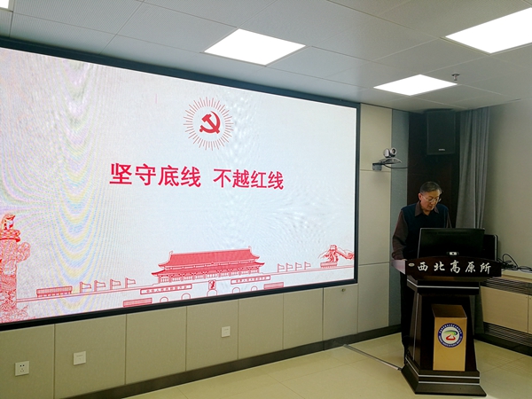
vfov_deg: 51.4
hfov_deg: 65.3
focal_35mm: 27
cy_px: 200
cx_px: 266
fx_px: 415
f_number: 2.2
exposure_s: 1/50
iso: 50
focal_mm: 3.95
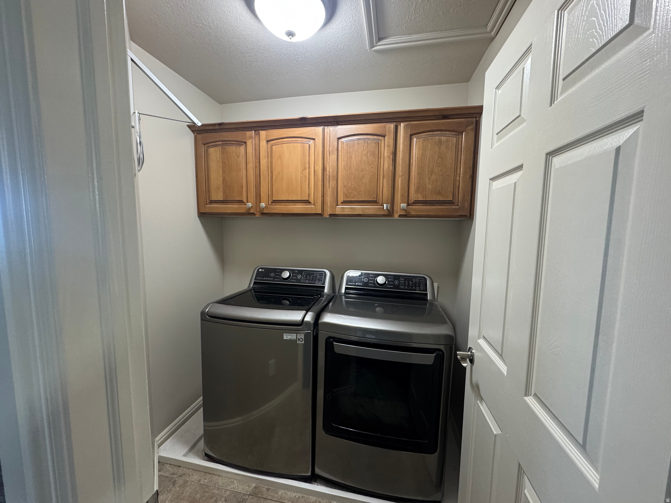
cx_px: 336
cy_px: 252
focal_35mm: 14
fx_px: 271
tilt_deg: -5.8
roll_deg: -0.8
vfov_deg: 85.7
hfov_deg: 102.1
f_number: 2.2
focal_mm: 2.22
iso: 400
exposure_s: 1/60
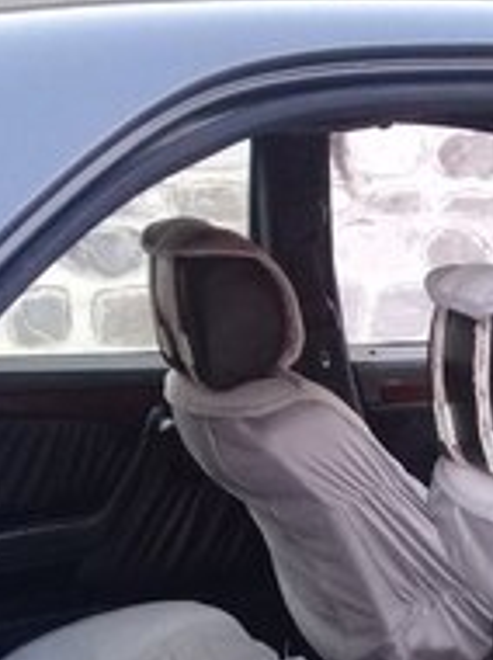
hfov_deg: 17.7
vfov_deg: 21.9
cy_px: 841
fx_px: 1542
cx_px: 507
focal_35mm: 81
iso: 80
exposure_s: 1/33
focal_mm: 3.3
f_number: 2.2
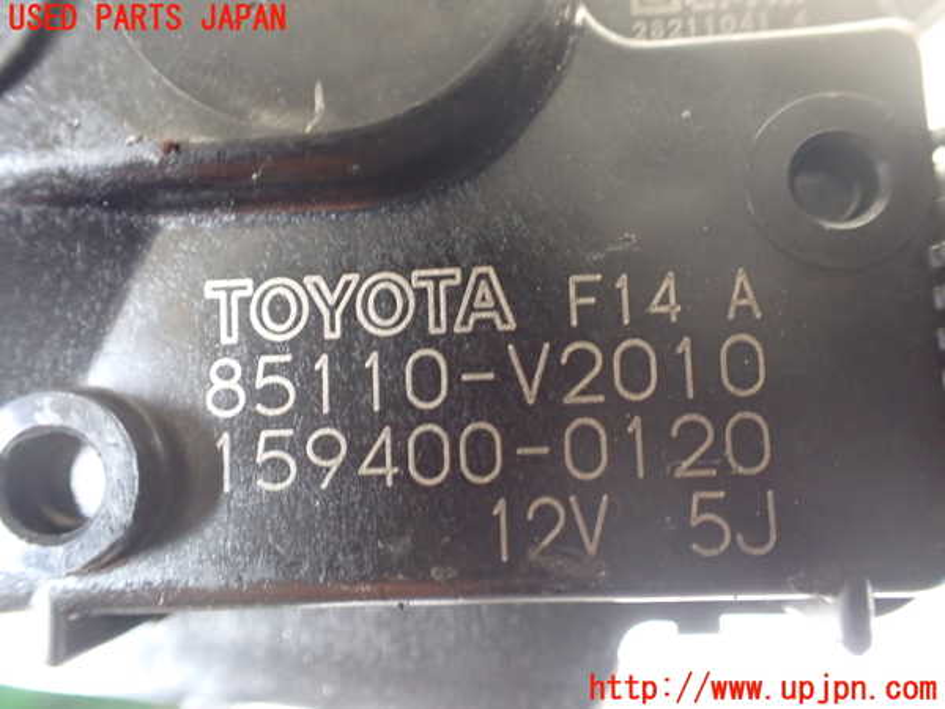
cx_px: 472
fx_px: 819
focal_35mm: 30
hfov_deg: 60.0
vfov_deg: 46.8
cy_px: 354
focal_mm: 5.4
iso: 800
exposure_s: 1/40
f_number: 2.3
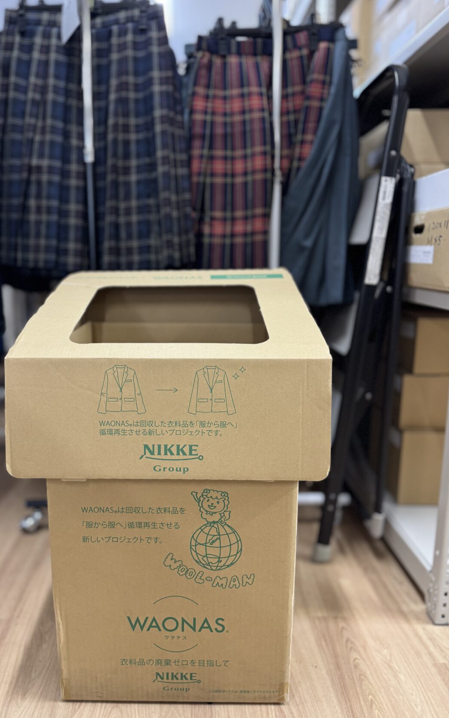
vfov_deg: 70.4
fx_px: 509
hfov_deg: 47.4
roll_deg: -0.7
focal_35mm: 26
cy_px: 357
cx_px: 182
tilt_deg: -11.6
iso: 320
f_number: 1.78
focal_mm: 6.76
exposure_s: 1/50
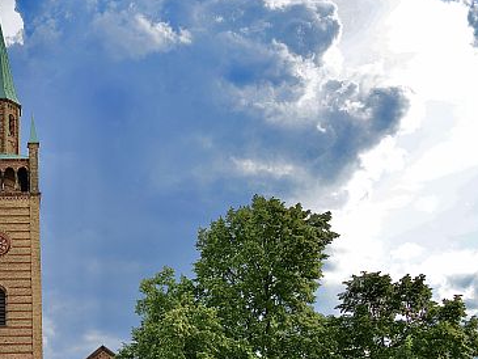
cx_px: -8
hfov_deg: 30.2
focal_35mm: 59
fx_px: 815
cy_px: 320
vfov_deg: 24.2
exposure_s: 1/320
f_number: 9
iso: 200
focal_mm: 28
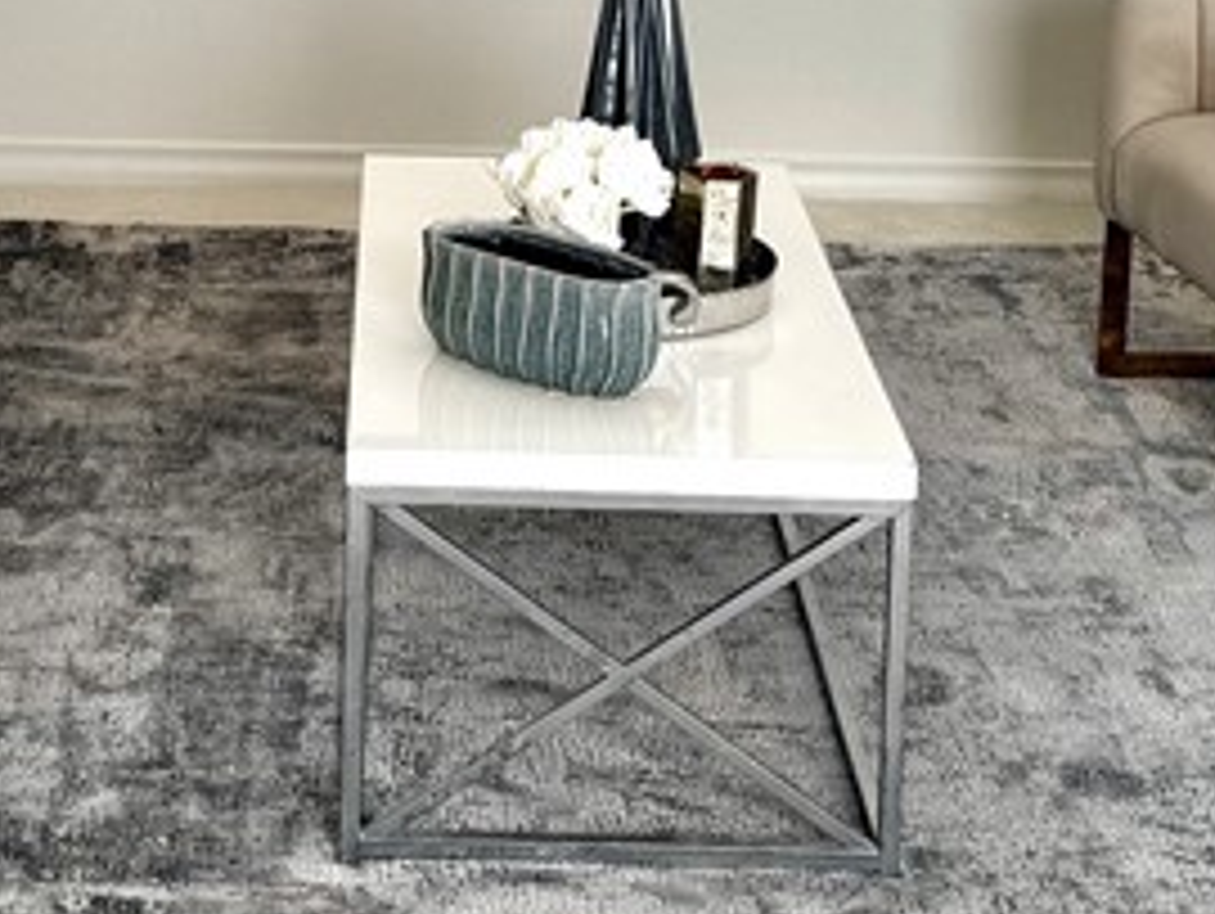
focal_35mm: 91
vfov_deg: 15.7
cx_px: 414
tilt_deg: -10.0
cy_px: -171
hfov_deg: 21.4
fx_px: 3197
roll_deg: -1.7
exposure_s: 1/188
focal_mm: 6.76
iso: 64
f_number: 1.78
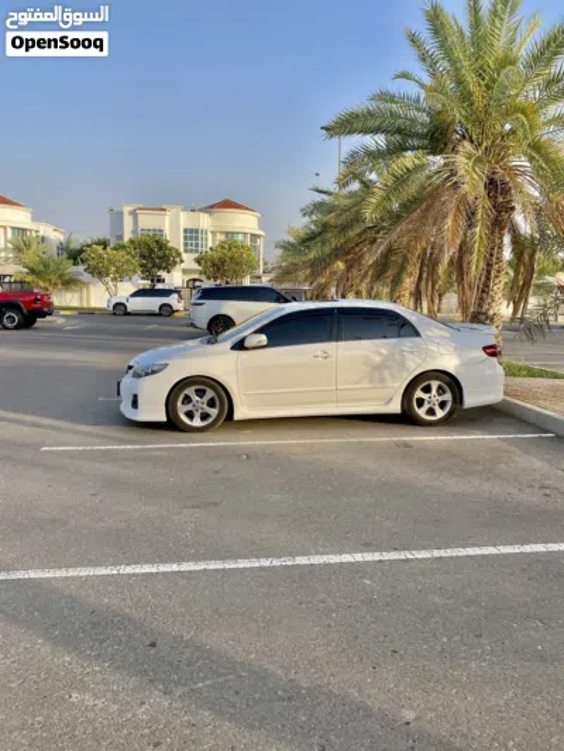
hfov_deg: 53.1
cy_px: 376
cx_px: 282
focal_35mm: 26
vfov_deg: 67.3
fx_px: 565
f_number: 1.8
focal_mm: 4.25
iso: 32
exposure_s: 1/1016
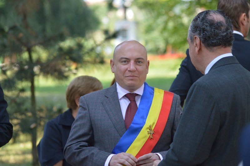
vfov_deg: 7.5
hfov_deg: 11.2
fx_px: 1270
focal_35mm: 183
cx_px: 125
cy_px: 83
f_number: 4.2
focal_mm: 122
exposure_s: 1/1000
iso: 800
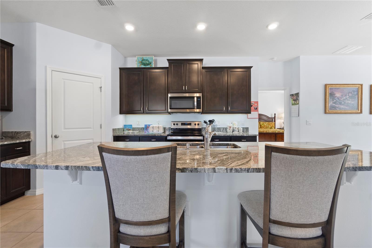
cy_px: 124
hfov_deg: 100.4
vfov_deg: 77.3
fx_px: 155
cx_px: 186
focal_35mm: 15
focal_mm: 10
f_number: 8
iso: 100
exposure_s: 1/1.25
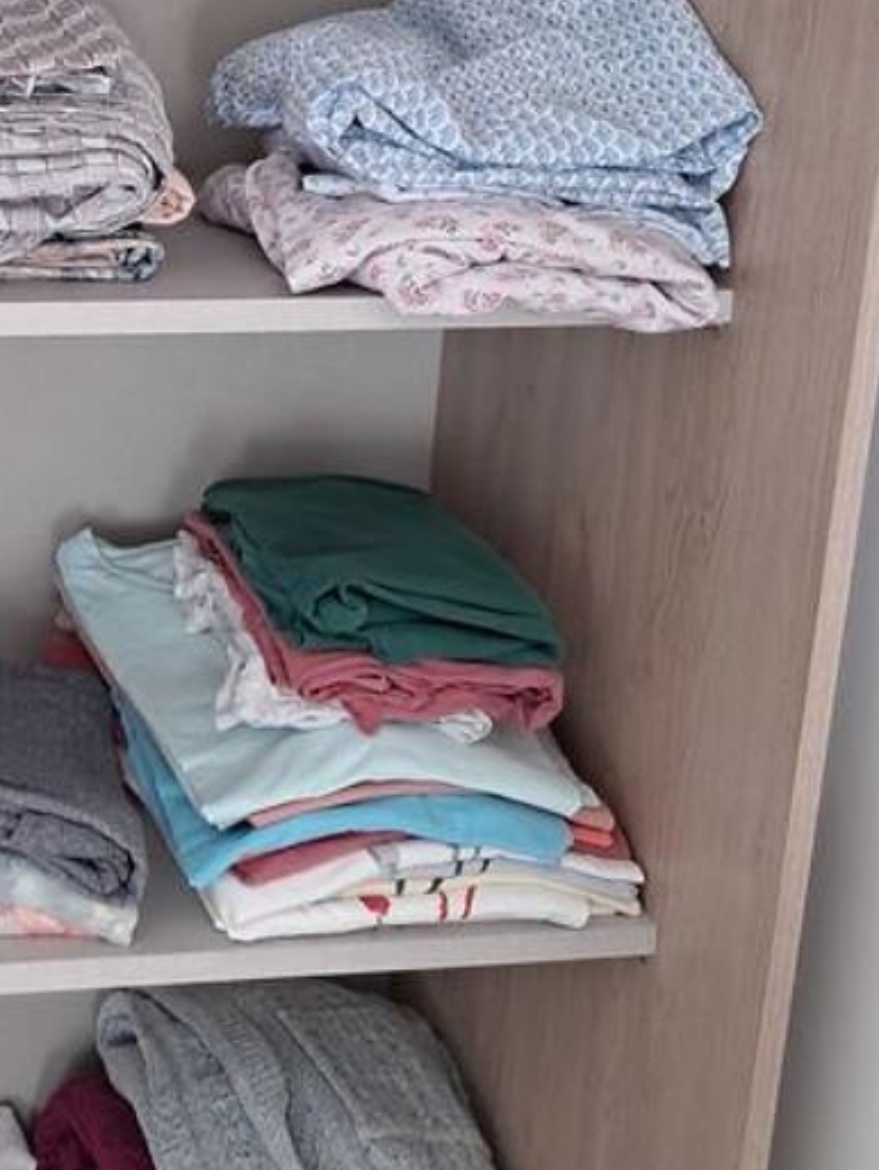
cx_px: -73
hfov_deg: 20.1
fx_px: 2368
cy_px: 445
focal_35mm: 70
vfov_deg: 27.7
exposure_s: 1/50
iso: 125
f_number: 1.8
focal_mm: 4
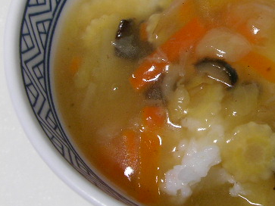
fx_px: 532
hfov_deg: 28.1
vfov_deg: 21.8
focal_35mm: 67
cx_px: 236
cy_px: 59
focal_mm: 5.8
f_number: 3.5
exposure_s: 1/10.7
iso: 100
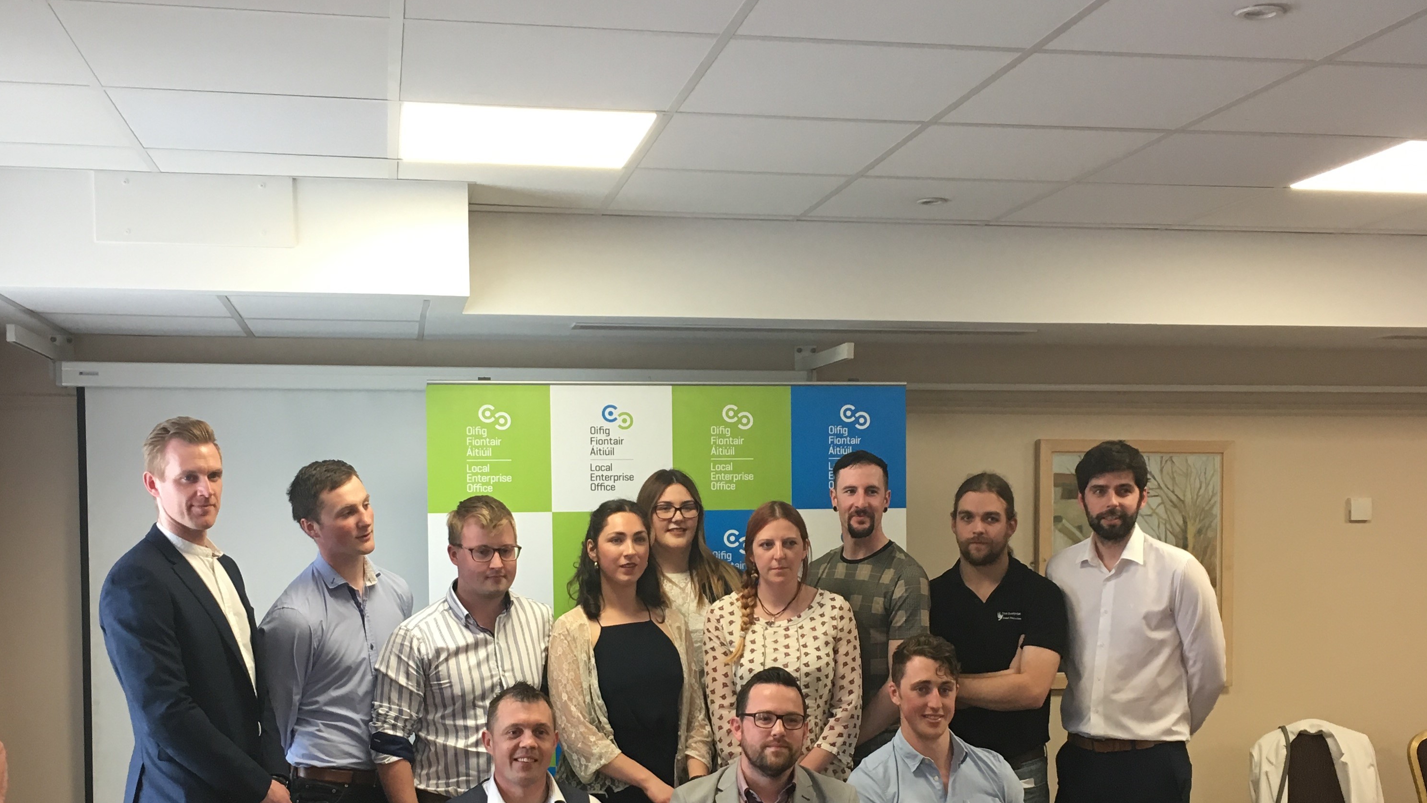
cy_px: 567
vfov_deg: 27.4
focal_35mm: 43
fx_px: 1627
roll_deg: +1.1
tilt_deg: -4.7
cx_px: 704
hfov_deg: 47.4
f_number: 2.2
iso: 50
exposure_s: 1/33
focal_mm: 4.15
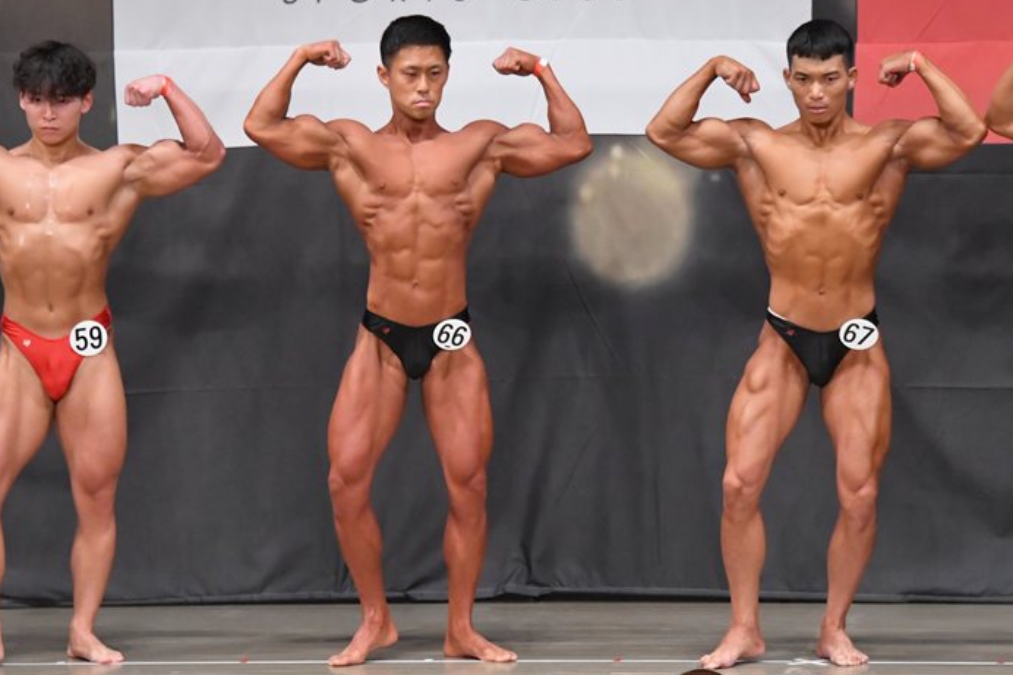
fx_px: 6836
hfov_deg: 8.5
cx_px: 476
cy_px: 338
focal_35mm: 243
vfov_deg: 5.7
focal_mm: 145
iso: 6400
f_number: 5.6
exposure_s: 1/400
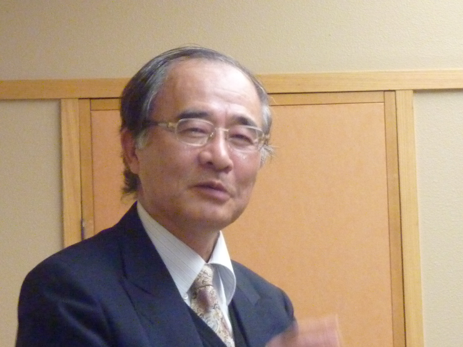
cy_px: 174
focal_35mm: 247
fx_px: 3304
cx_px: 232
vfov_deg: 6.0
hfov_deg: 8.0
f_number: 4.5
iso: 800
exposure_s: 1/20
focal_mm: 22.5
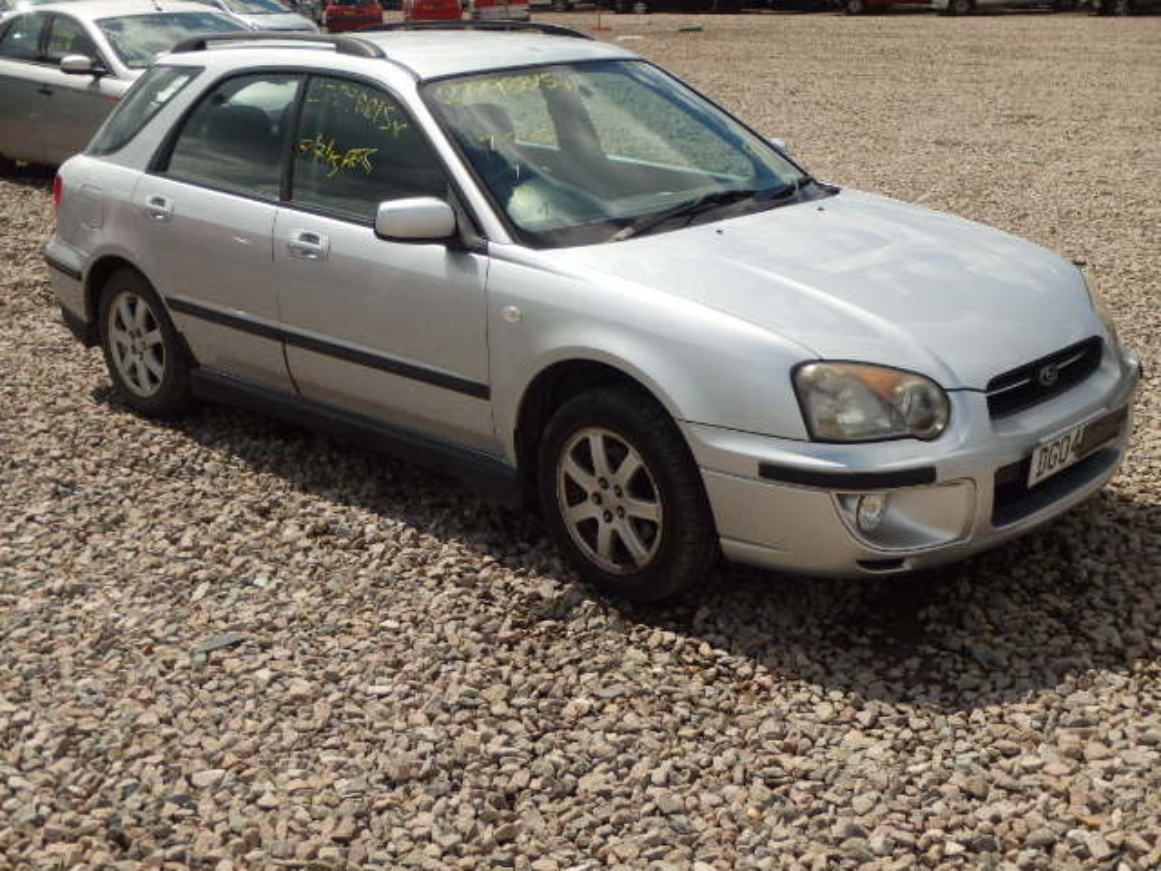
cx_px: 580
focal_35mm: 43
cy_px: 436
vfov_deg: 33.6
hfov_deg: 43.9
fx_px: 1442
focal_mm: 7.7
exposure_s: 1/125
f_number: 14
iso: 125
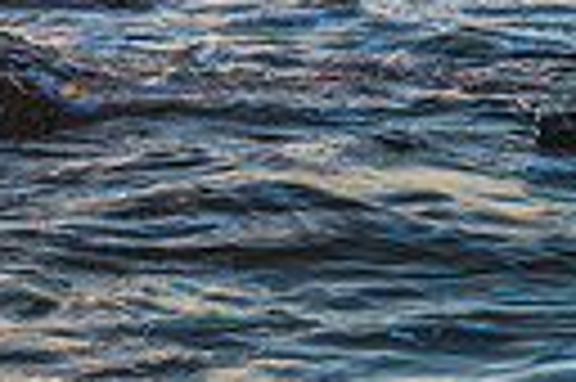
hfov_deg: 10.8
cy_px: -155
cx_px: -468
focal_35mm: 178
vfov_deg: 7.6
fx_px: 2844
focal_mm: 38
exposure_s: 1/8
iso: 31
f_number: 14
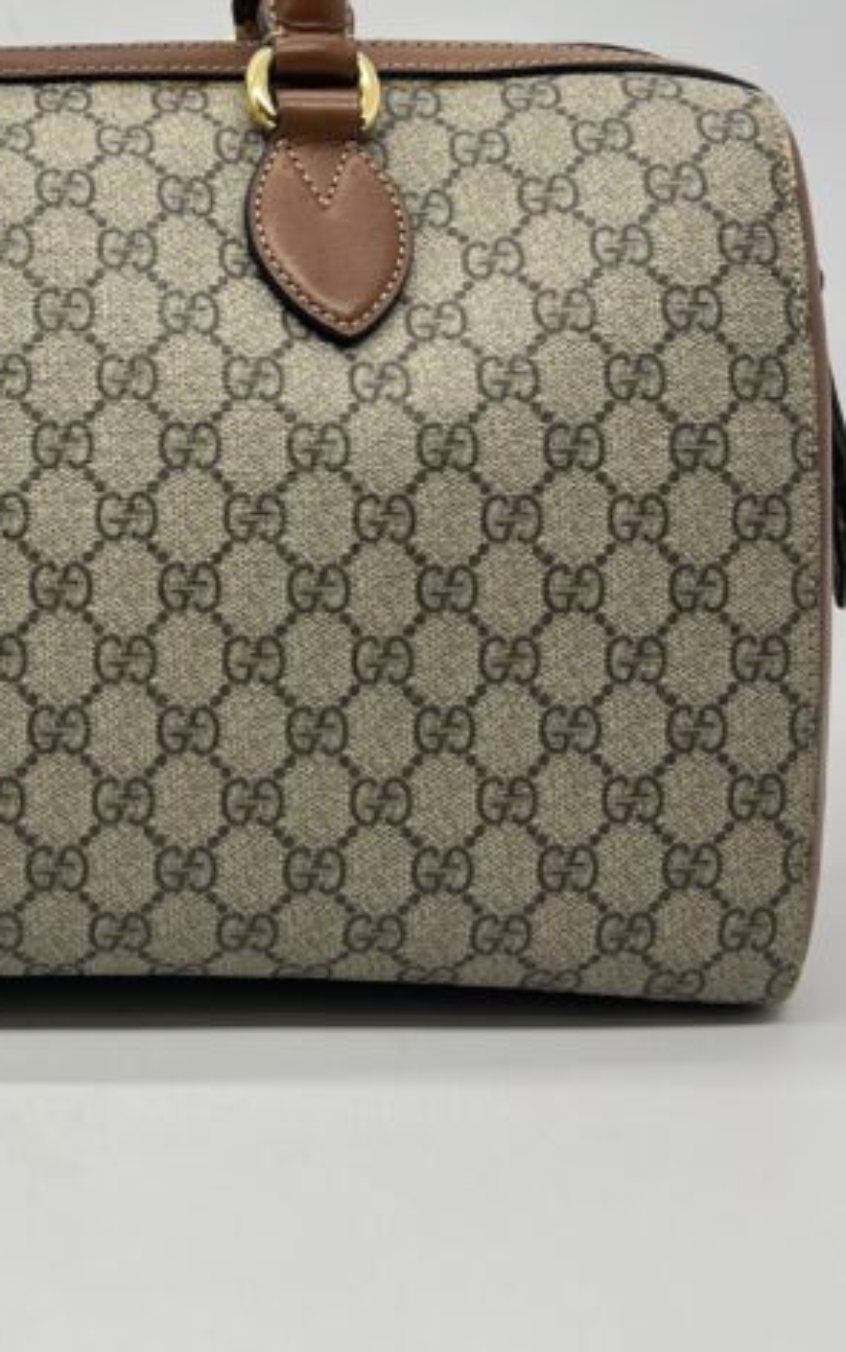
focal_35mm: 60
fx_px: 2212
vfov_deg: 33.5
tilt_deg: -10.3
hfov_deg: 21.1
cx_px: 49
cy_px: 385
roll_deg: -0.5
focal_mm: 5.7
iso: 32
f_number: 1.5
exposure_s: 1/103
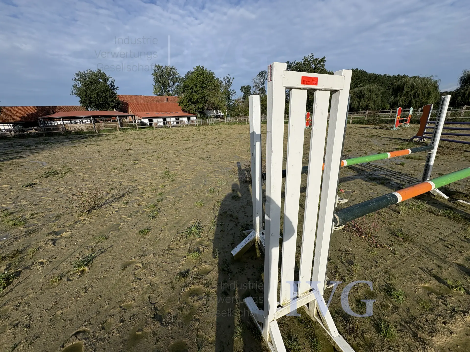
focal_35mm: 14
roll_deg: +3.5
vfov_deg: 85.7
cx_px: 235
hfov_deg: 102.1
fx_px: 190
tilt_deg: -17.5
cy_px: 176
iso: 50
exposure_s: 1/3247
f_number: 2.2
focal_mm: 2.22
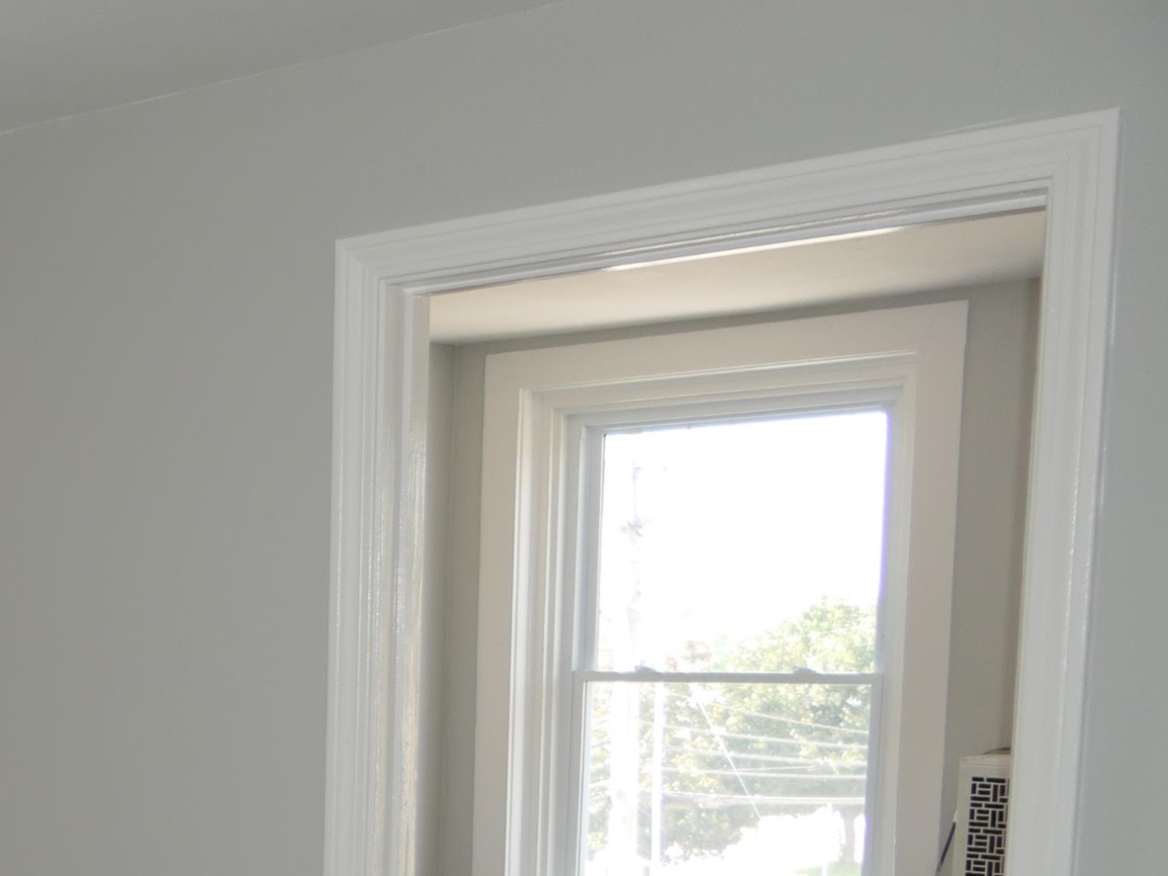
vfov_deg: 23.4
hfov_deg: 27.2
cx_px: -329
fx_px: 2025
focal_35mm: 60
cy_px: 878
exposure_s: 1/60
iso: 125
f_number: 2.8
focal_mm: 8.8
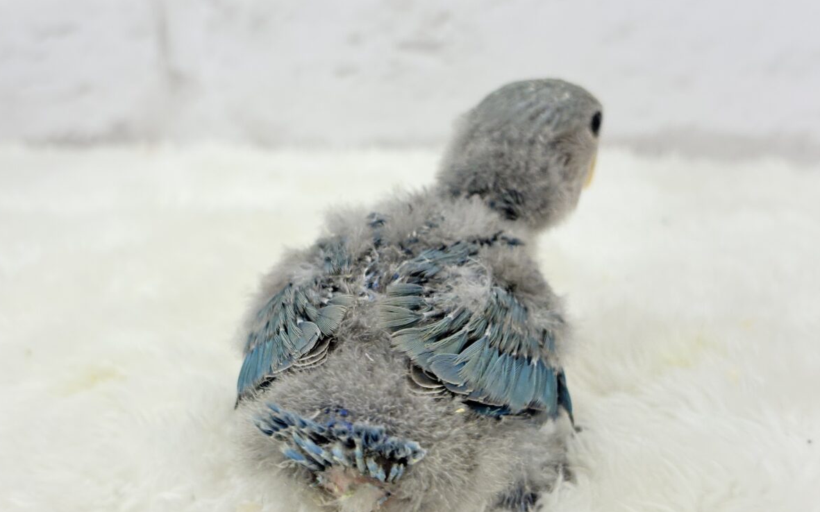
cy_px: 288
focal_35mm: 56
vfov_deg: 23.1
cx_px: 408
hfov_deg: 36.3
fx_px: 1251
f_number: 1.6
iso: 64
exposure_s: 1/100
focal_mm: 5.96
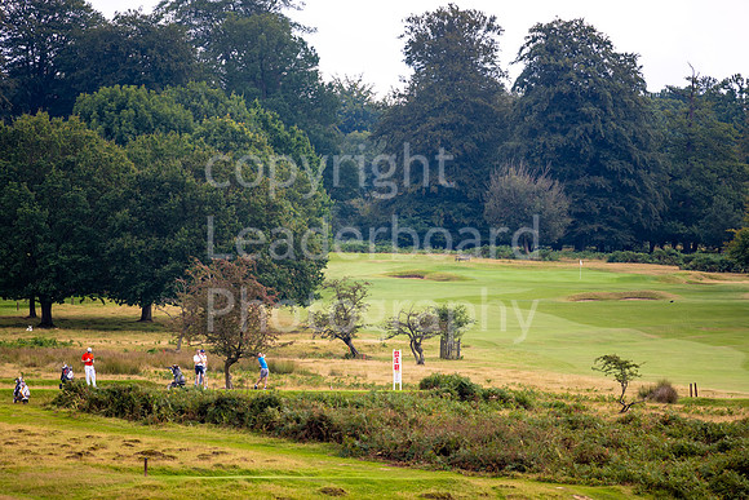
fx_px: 6243
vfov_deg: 4.6
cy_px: 250
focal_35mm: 300
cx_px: 374
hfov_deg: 6.9
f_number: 4
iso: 125
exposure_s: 1/500
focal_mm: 300
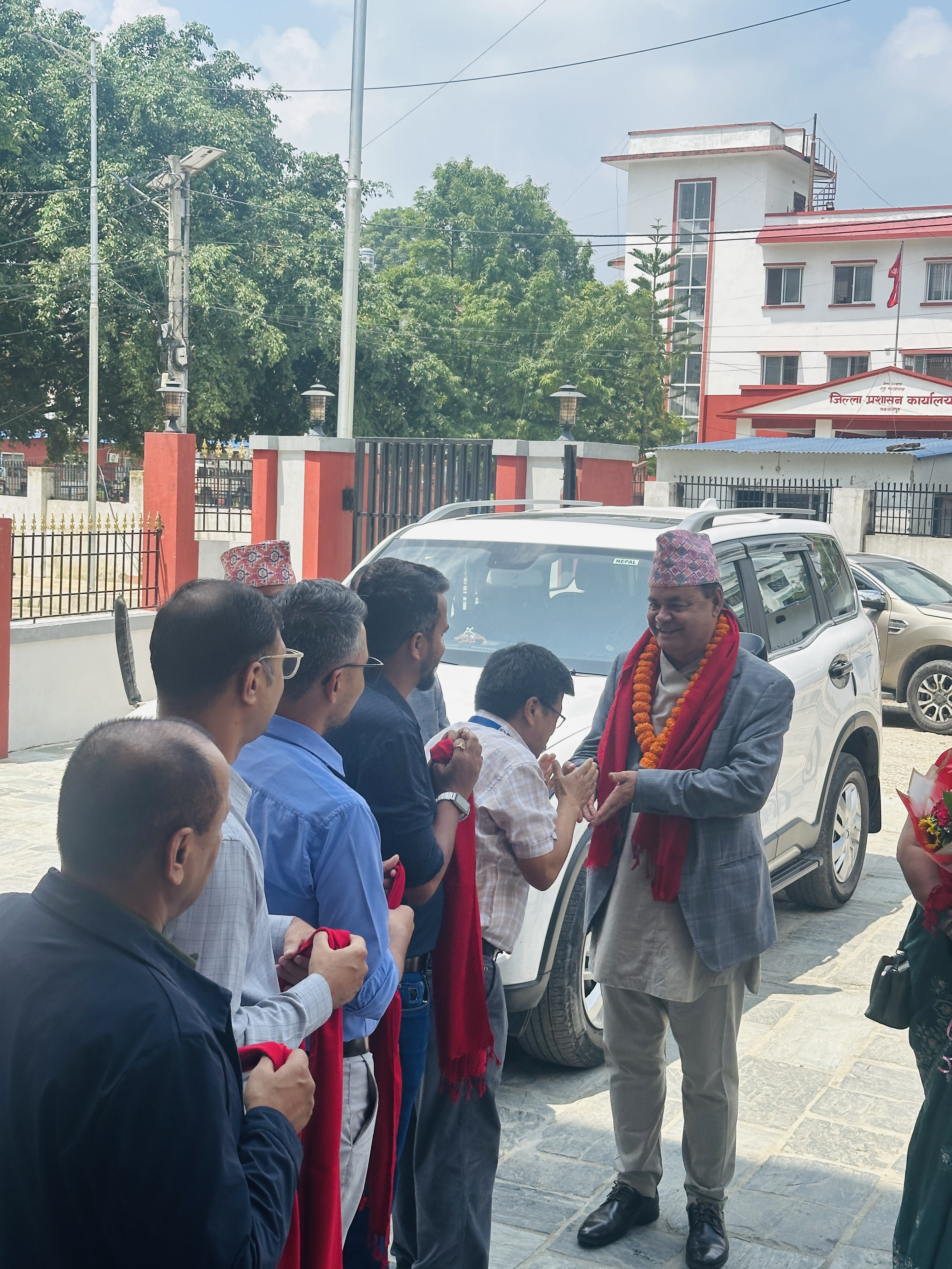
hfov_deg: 30.3
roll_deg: -3.1
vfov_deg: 39.7
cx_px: 476
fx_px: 1760
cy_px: 634
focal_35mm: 48
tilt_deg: -5.1
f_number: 1.78
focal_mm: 6.86
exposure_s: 1/2532
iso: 64
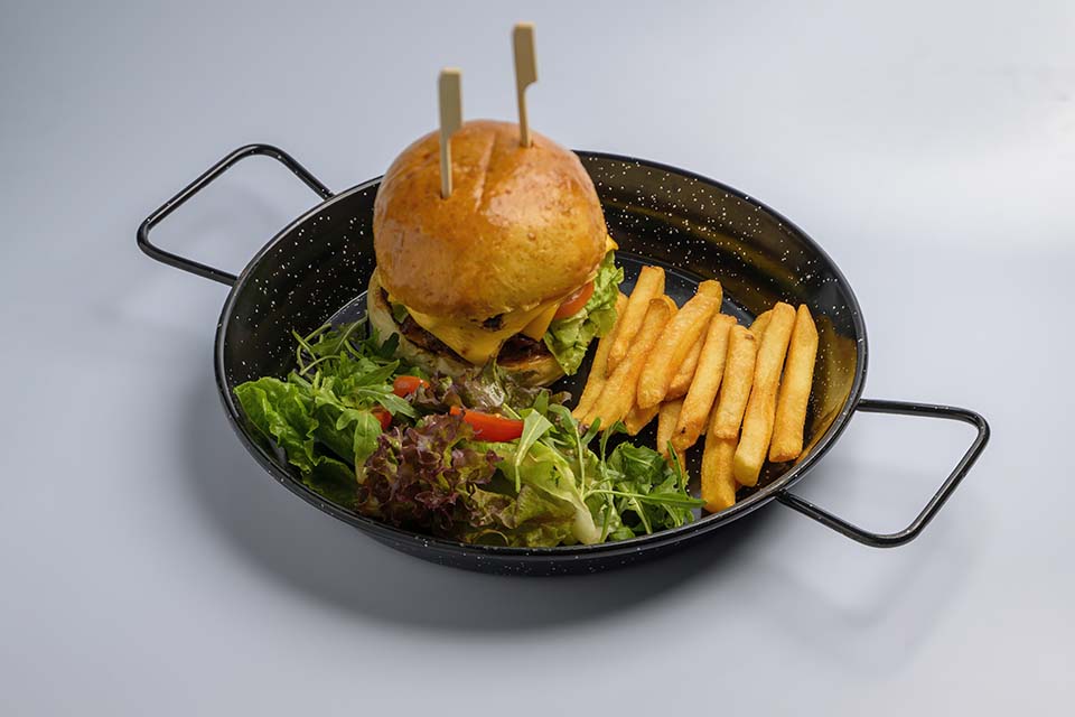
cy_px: 358
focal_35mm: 85
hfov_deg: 23.9
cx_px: 538
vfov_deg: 16.1
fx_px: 2538
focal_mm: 85
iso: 80
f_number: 8.5
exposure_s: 1/200
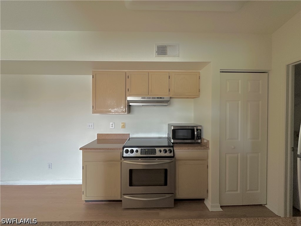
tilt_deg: -0.6
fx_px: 122
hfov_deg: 102.1
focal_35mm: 14
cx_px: 150
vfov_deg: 85.7
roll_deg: -0.1
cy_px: 113
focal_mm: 2.22
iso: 320
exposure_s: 1/95
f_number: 2.2
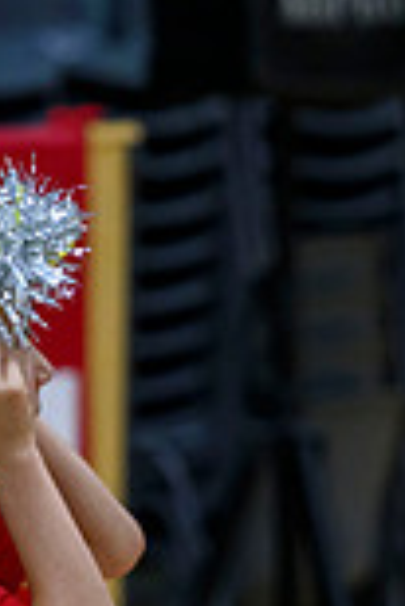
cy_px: 519
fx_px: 8132
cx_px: -575
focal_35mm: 483
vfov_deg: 4.3
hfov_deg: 2.8
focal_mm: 115
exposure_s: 1/400
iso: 3200
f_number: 3.5
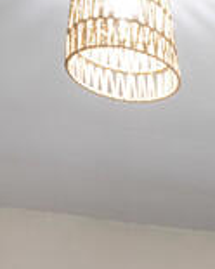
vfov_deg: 17.0
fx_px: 740
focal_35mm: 93
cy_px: 482
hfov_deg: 13.8
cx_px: 442
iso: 100
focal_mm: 10
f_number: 8
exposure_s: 1/2.5
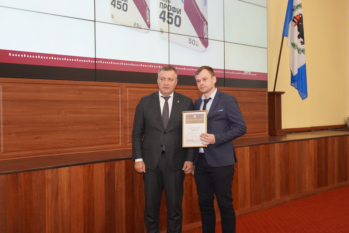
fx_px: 451
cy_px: 116
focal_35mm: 46
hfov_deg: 42.3
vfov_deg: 28.9
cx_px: 174
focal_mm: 31
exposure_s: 1/160
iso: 1600
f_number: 4.5
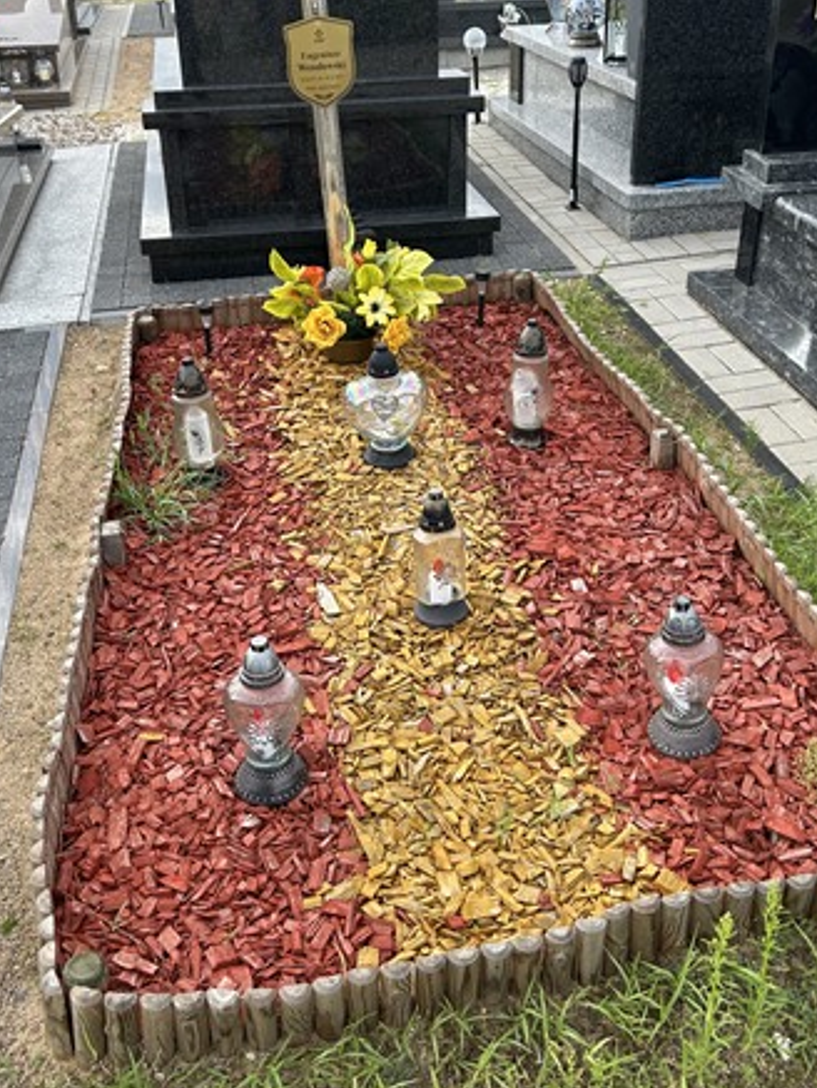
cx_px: 416
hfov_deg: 39.7
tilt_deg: -24.7
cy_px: 427
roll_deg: -0.8
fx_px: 1132
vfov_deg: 51.0
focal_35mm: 36
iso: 50
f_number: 1.5
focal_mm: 5.7
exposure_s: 1/949
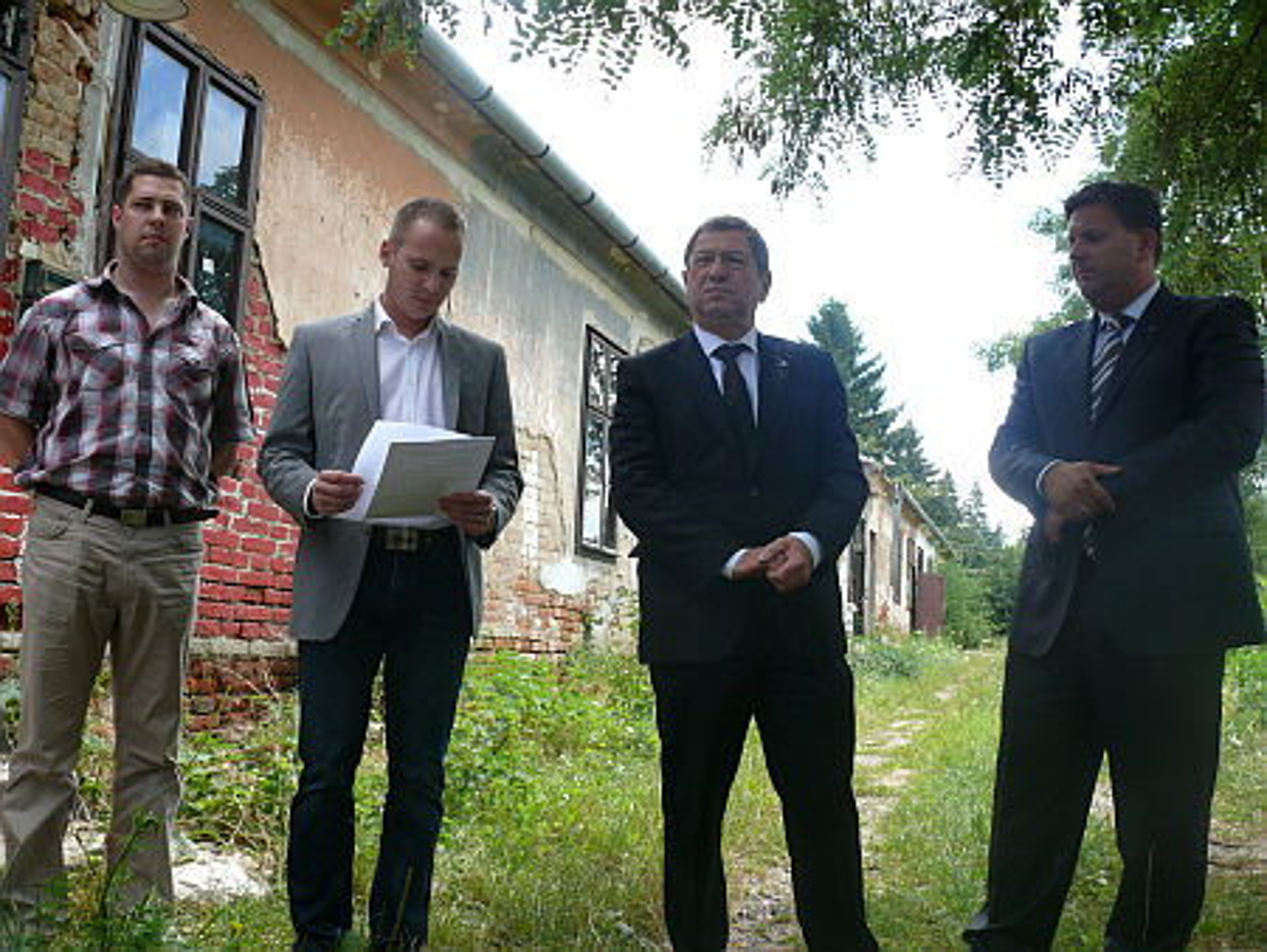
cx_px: 634
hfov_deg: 52.6
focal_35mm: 35
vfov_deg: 40.7
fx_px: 1282
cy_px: 476
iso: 100
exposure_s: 1/250
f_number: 4
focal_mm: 7.4
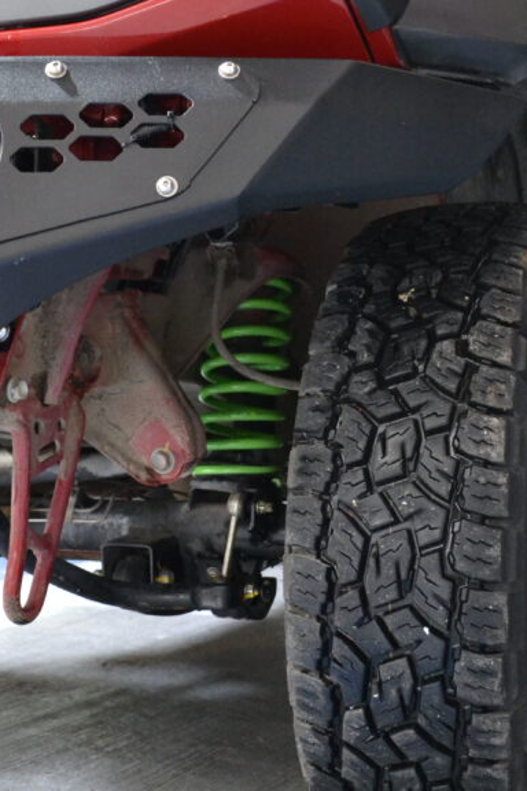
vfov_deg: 41.0
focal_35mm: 48
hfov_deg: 28.1
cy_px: 341
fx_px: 1054
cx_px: 237
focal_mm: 18
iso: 2200
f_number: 3.5
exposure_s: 1/60
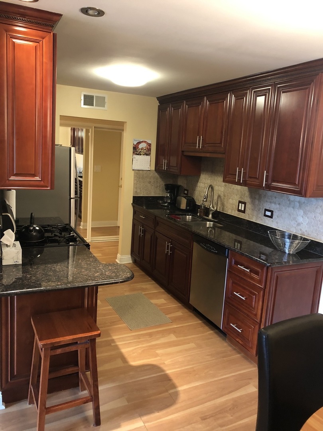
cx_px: 162
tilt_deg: -8.2
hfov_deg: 49.7
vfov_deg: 63.4
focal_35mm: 28
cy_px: 216
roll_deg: -3.3
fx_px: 348
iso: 100
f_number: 1.8
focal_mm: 3.99
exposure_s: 1/13
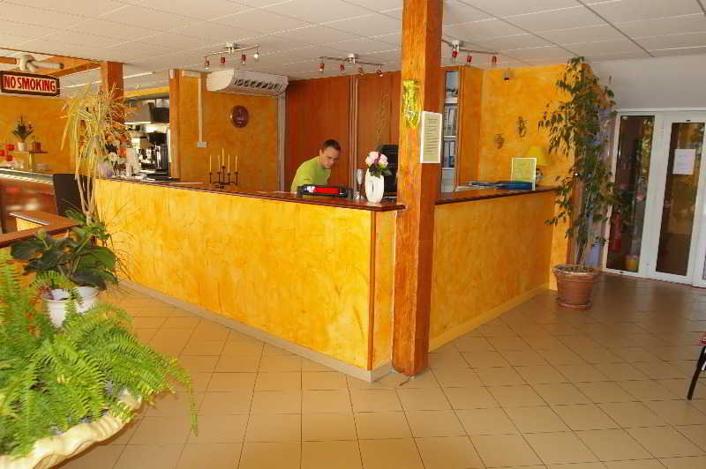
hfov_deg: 70.5
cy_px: 234
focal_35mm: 26
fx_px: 500
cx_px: 353
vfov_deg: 50.3
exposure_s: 1/60
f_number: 4
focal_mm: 17
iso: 400
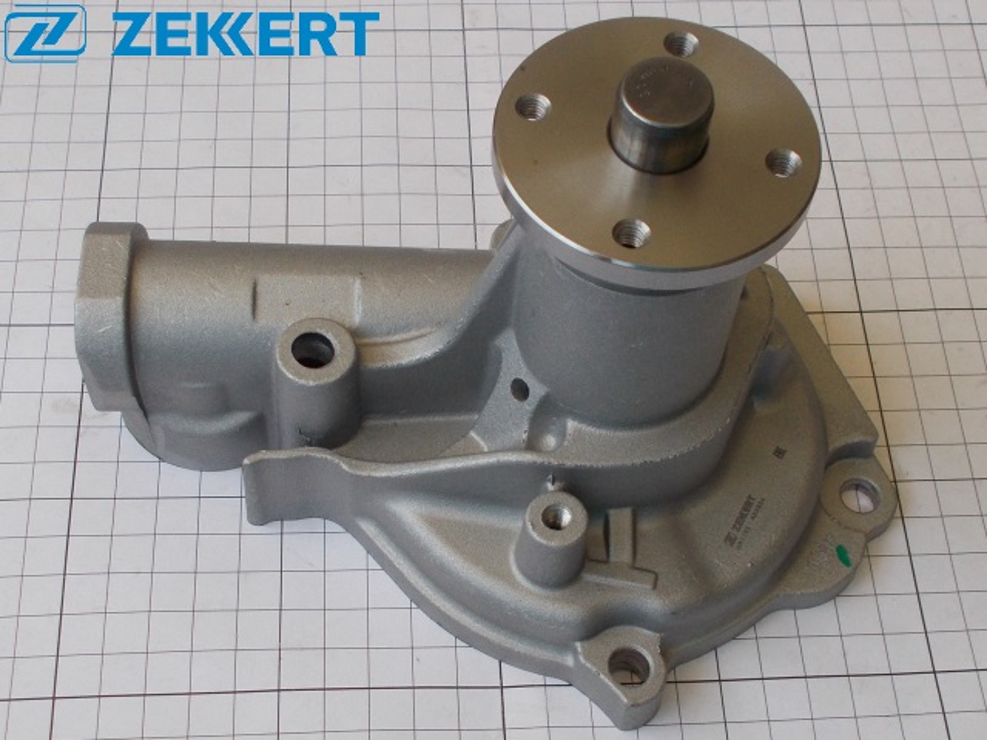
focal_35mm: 26
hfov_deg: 67.3
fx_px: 741
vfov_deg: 53.1
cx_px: 494
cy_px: 370
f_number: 3.2
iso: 80
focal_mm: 4.6
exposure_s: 1/100
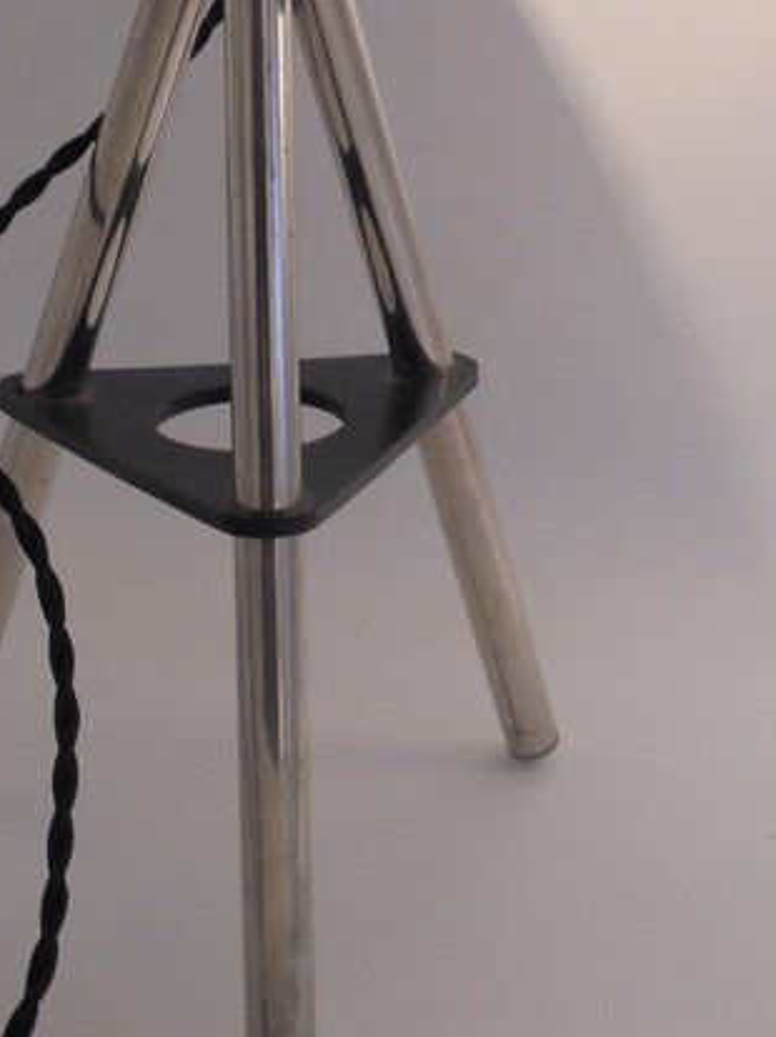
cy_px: 103
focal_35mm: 74
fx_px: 2214
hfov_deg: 19.9
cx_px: 459
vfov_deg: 25.5
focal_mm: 6.1
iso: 200
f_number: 4
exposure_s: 1/30
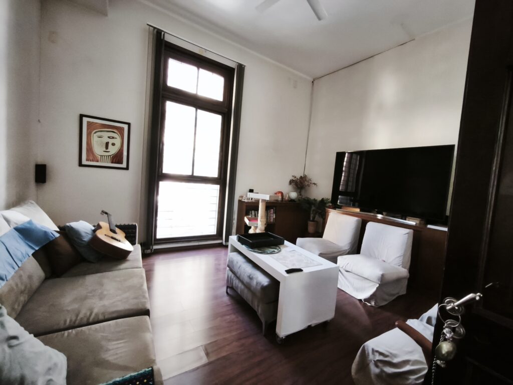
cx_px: 256
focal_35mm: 15
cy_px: 192
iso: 1000
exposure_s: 1/25
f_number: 2.2
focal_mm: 1.91
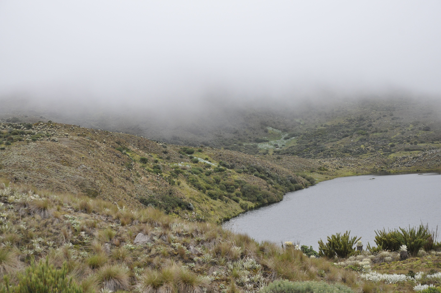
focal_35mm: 93
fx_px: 1138
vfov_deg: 14.7
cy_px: 146
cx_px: 220
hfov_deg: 21.9
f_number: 8
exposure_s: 1/750
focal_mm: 62
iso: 800
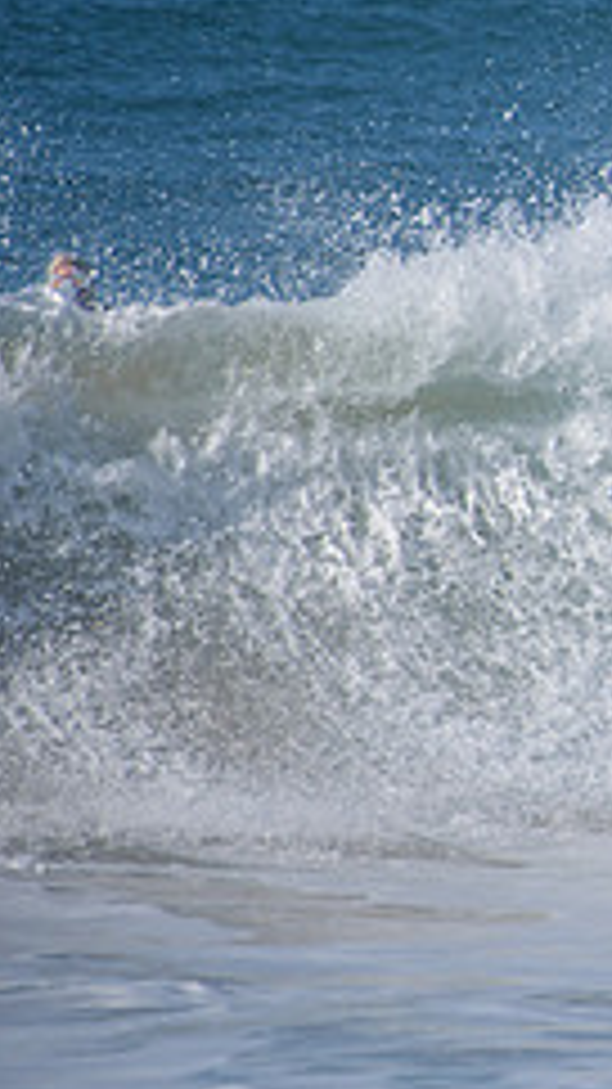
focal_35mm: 1254
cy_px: 277
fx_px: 36202
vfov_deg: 1.7
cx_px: 1287
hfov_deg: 1.0
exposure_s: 1/2000
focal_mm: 500
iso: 220
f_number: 5.6
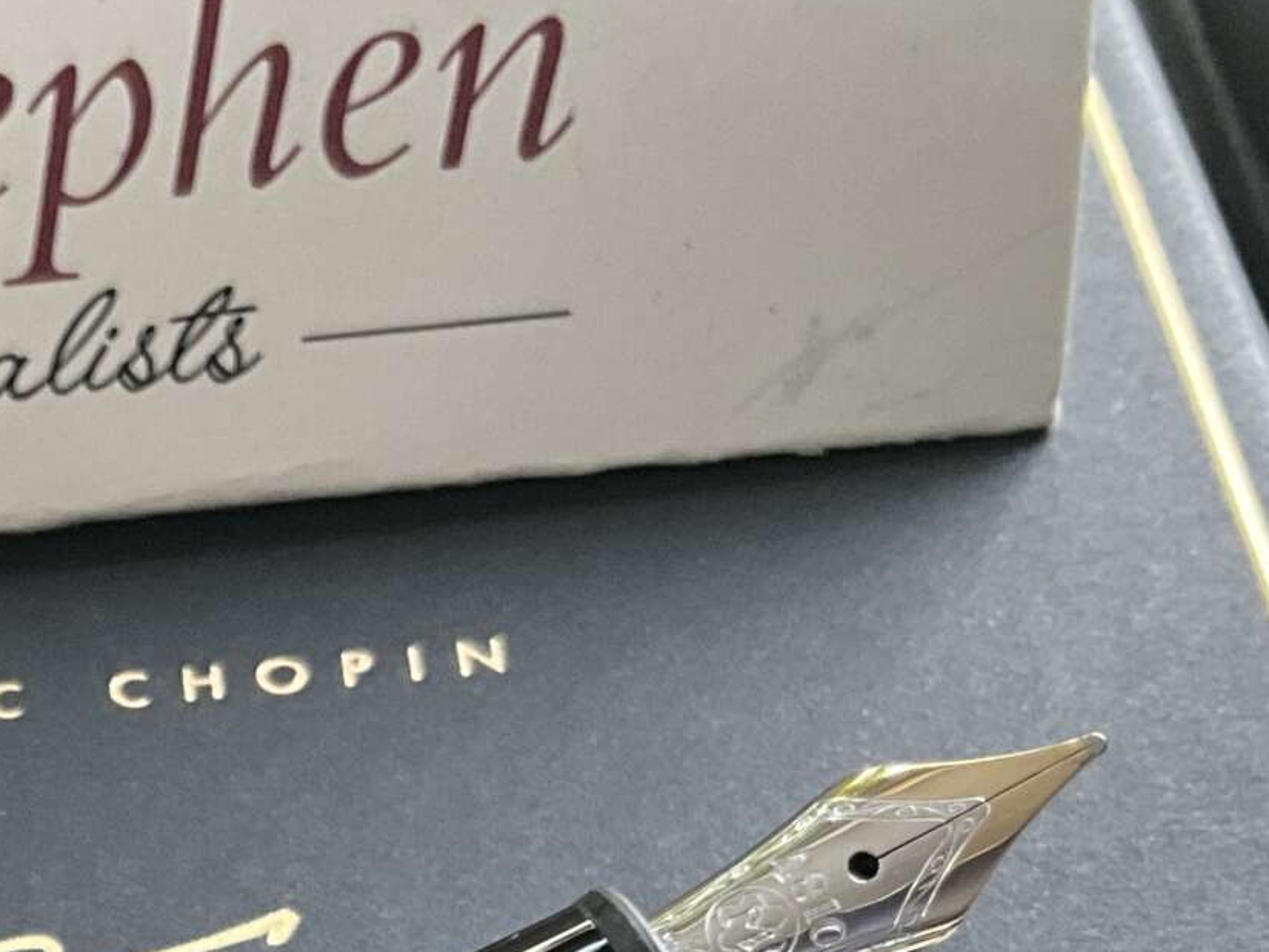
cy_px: 1410
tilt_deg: -55.3
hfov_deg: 20.5
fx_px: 3300
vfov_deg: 15.2
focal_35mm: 90
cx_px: -228
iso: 64
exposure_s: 1/62
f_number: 1.8
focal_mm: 3
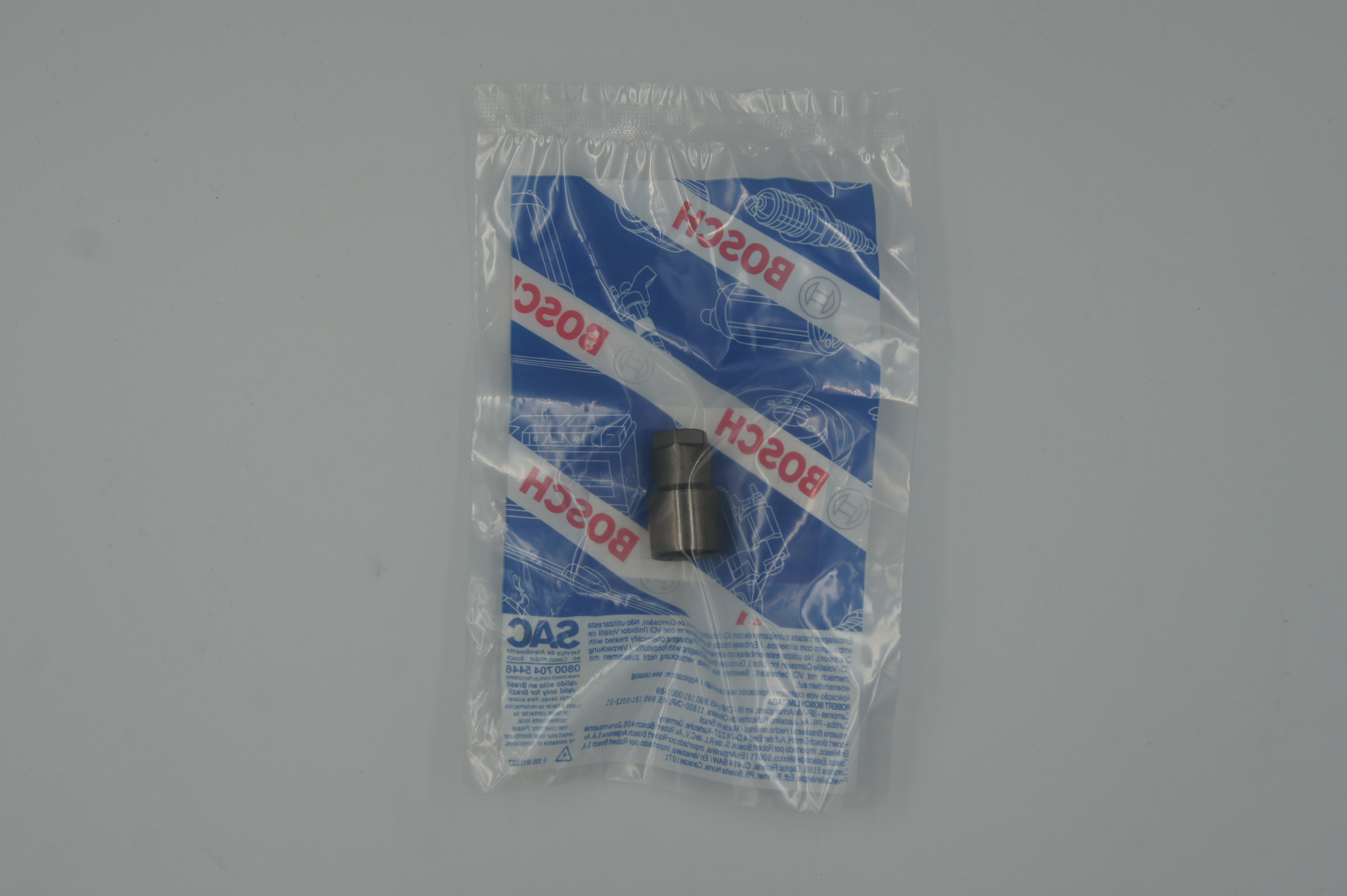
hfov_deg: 37.9
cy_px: 448
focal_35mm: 52
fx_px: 1963
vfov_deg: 25.7
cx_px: 674
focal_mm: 35
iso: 200
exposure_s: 1/400
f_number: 5.6
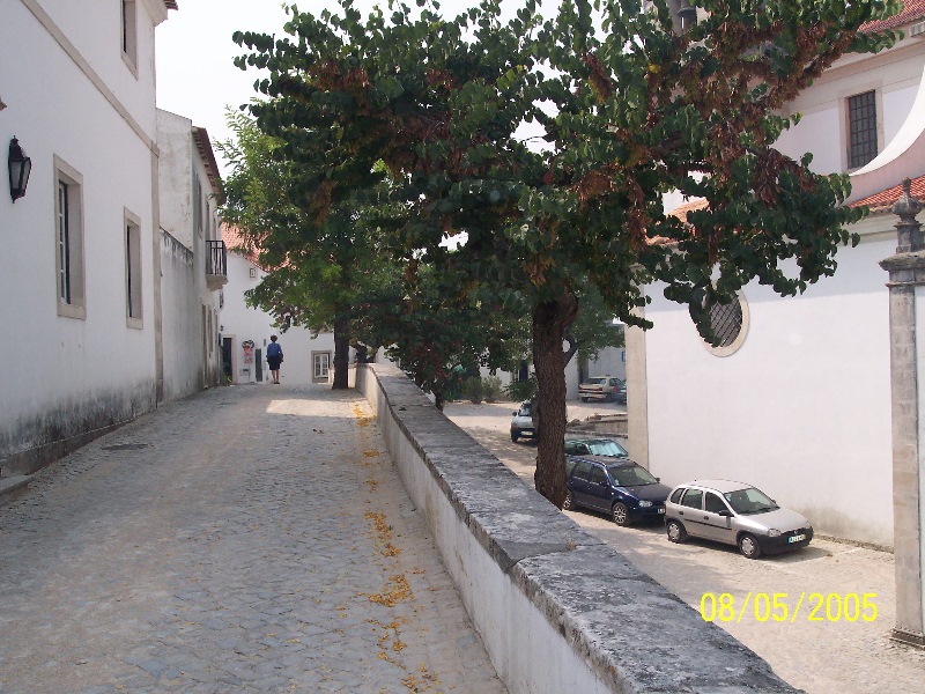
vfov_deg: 37.7
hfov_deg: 49.0
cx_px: 462
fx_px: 1015
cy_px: 347
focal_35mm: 38
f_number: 4.8
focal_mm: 8
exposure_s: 1/700
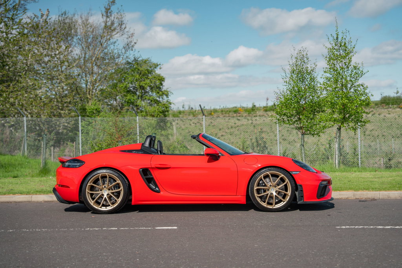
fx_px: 603
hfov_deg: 36.9
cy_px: 134
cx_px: 201
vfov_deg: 25.1
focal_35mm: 54
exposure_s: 1/1250
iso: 100
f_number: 2.8
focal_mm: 54
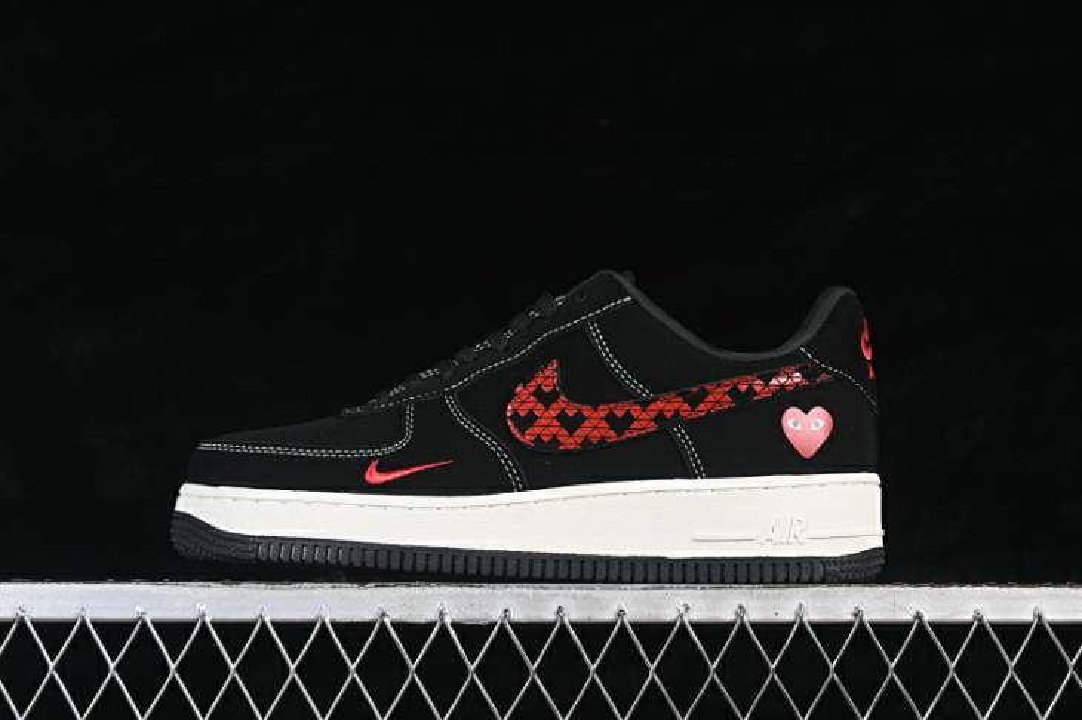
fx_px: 2253
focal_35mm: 75
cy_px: 360
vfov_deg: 18.2
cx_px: 541
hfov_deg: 27.0
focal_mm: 50
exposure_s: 1/60
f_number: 6.3
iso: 160
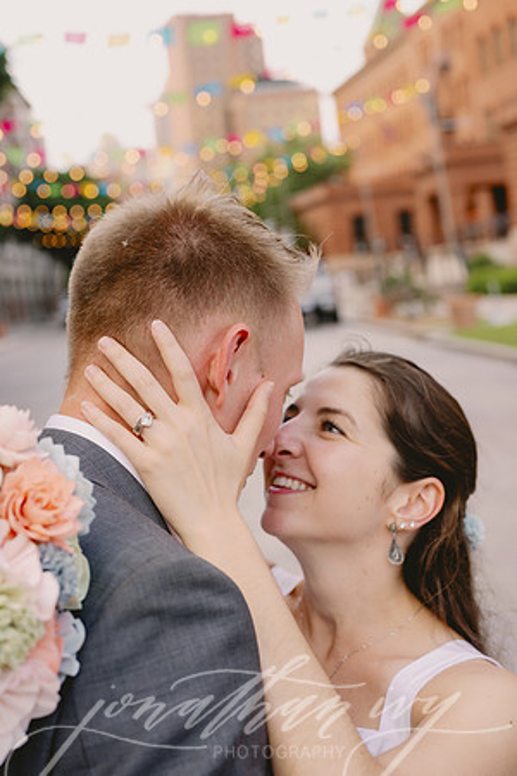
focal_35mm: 50
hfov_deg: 27.0
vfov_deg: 39.6
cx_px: 258
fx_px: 1077
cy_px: 388
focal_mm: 50
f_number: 4.5
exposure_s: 1/800
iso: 640
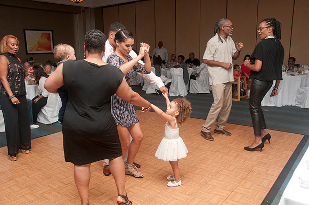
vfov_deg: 43.5
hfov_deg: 62.0
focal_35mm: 30
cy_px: 102
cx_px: 154
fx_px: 257
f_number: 5.6
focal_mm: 20
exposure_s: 1/125
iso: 400
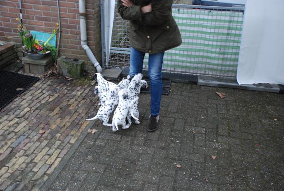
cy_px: 96
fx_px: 261
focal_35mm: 33
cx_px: 142
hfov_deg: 57.1
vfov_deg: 40.2
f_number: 3.8
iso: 1600
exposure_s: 1/1000
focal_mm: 22
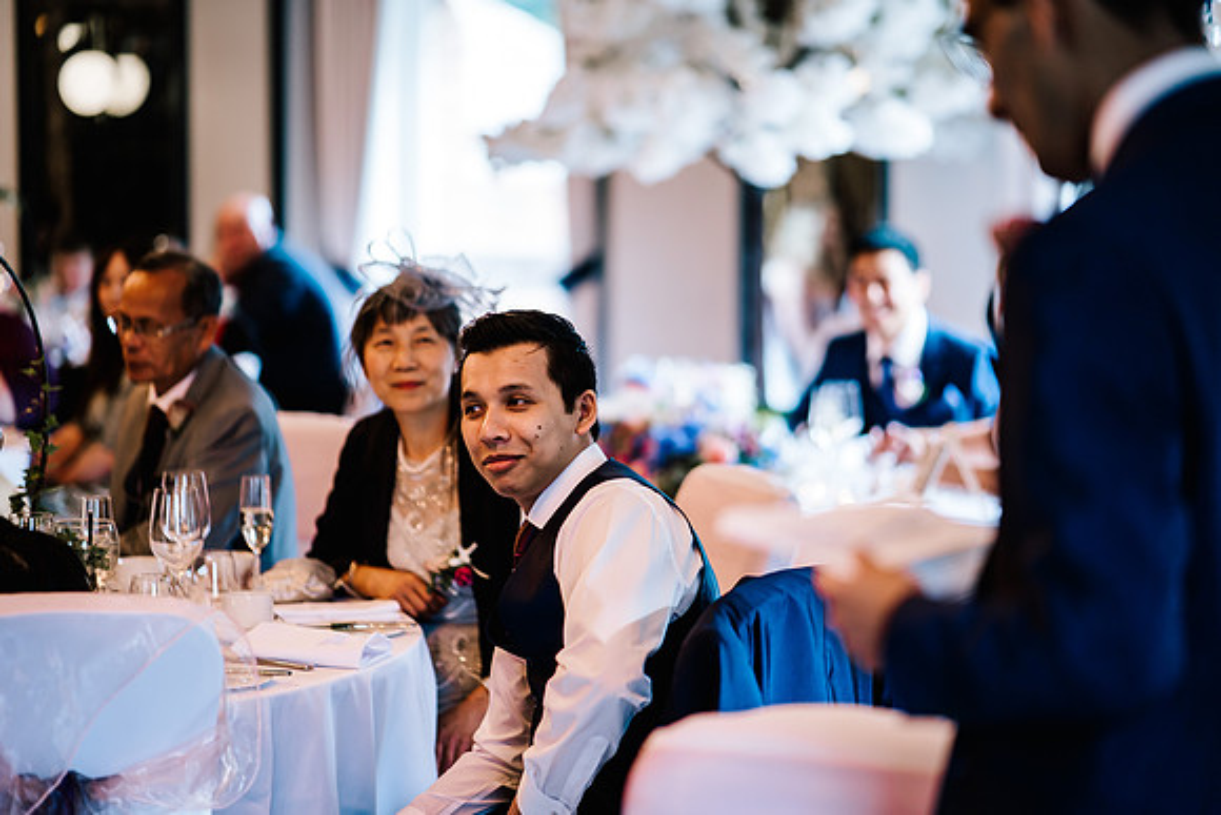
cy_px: 408
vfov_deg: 15.9
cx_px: 610
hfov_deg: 23.6
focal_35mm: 86
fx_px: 2922
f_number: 1.4
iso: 320
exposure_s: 1/250
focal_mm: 85
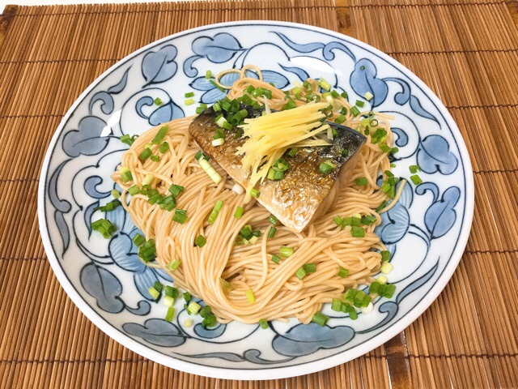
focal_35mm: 31
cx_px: 259
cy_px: 194
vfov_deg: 45.4
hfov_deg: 58.4
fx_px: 464
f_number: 2.4
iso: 100
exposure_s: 1/30
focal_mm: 3.3
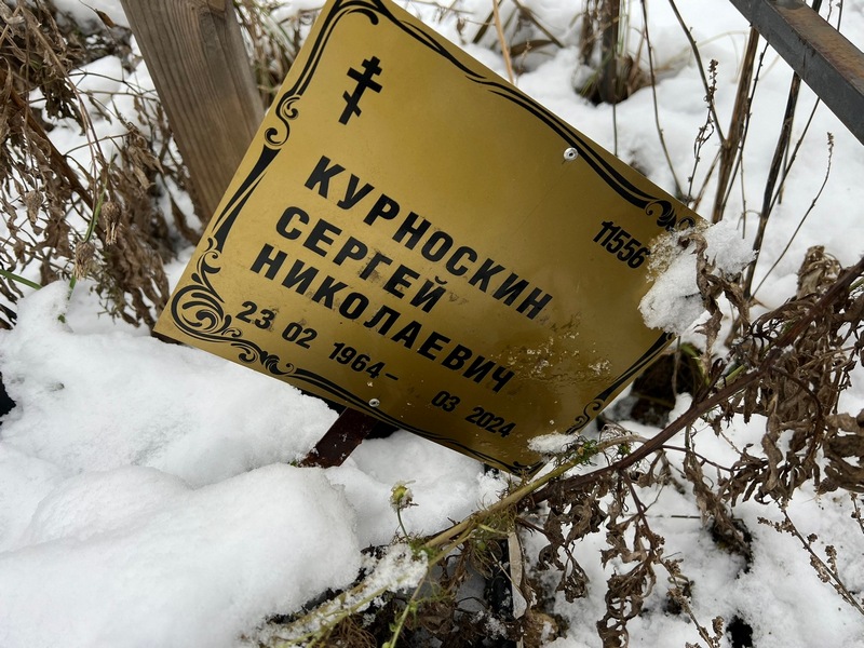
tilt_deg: -42.5
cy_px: 324
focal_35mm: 26
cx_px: 432
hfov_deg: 67.3
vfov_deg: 53.1
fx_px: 649
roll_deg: +10.7
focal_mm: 5.7
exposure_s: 1/371
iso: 50
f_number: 1.5
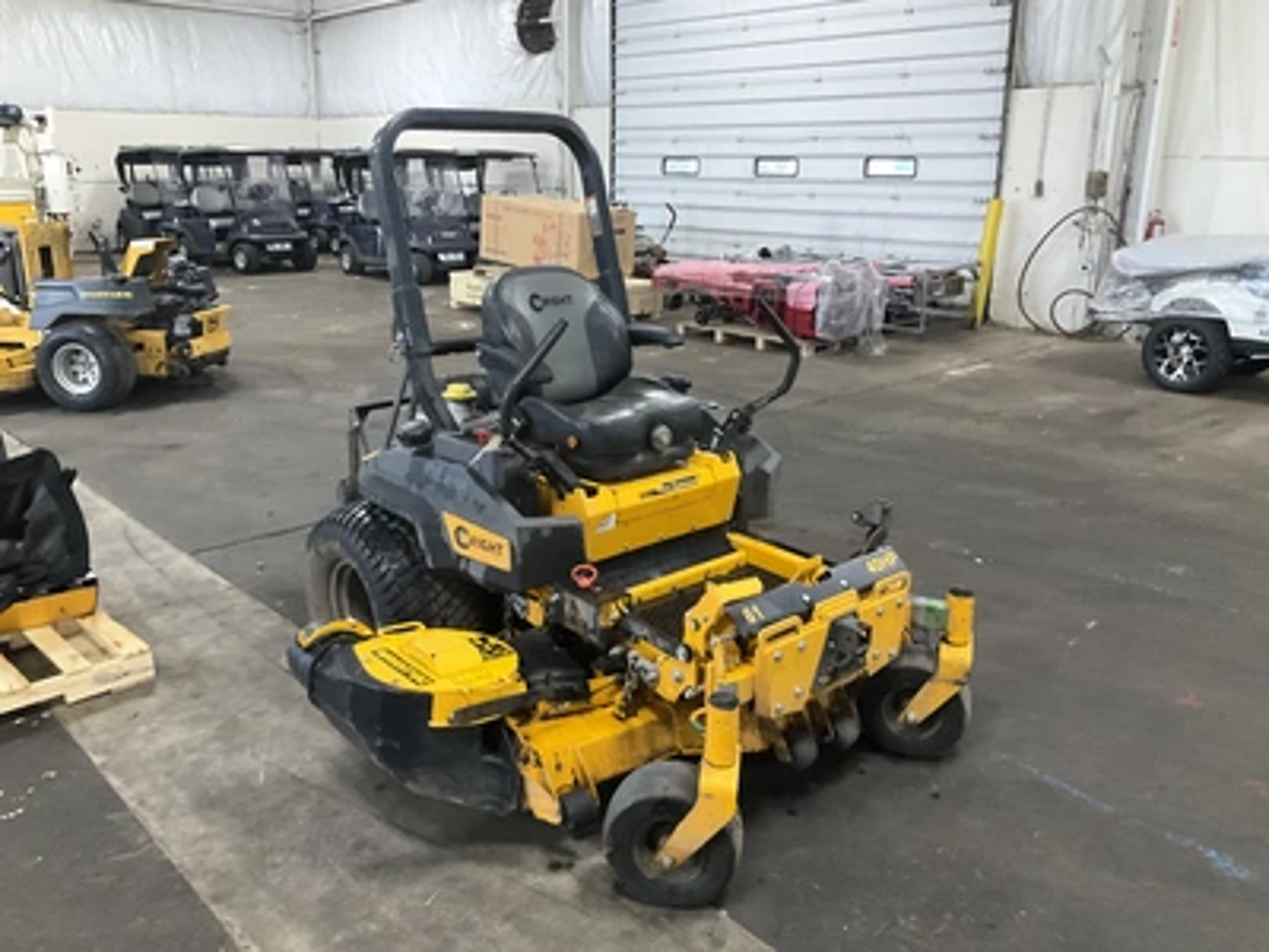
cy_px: 476
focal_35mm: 29
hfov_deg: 61.7
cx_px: 634
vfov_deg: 48.2
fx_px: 1063
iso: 250
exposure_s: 1/60
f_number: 1.8
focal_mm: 3
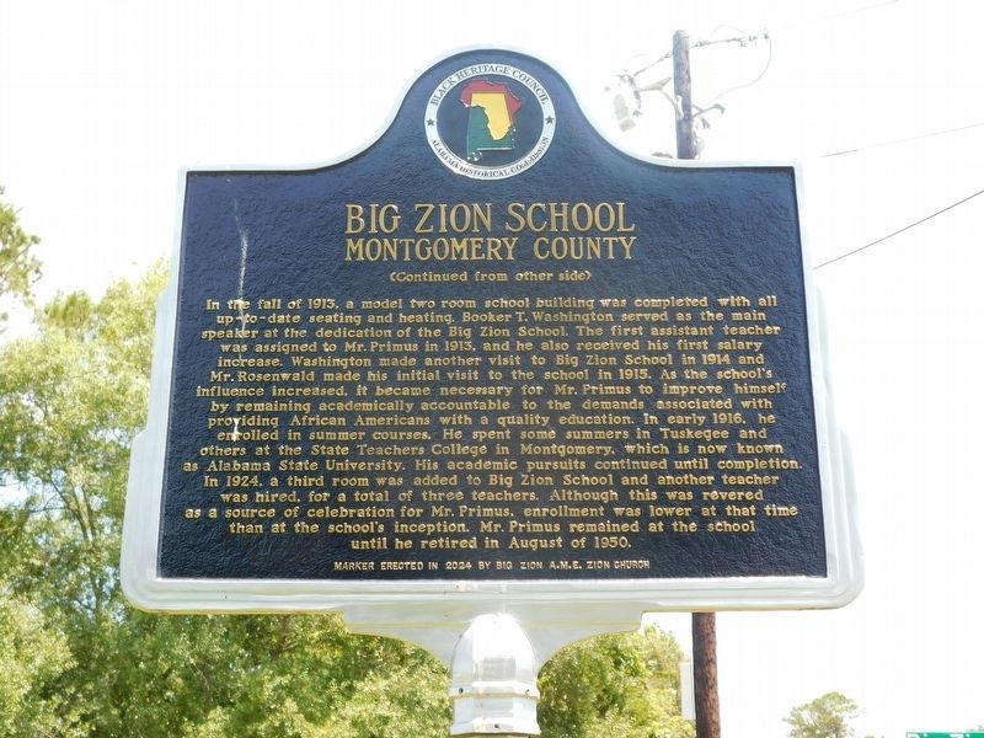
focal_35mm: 51
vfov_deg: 28.6
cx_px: 492
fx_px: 1450
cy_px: 369
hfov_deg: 37.5
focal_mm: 9
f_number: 3.8
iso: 125
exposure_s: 1/200
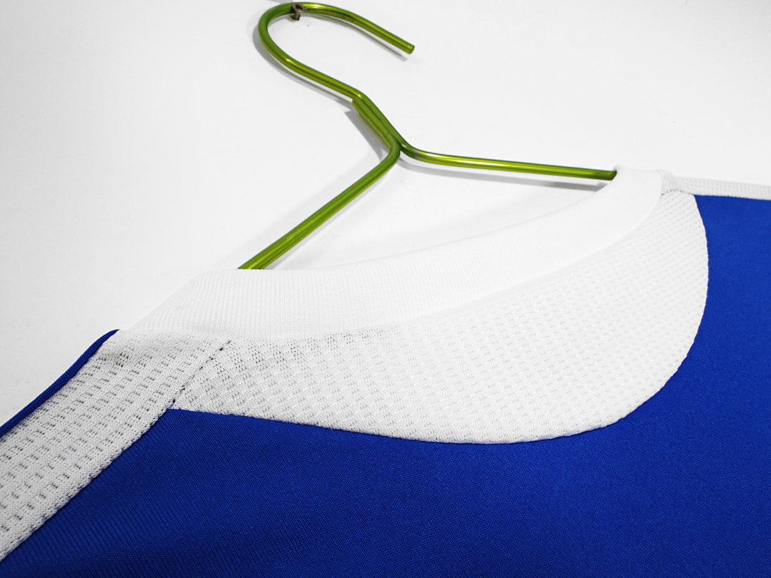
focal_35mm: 23
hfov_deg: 73.9
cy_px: 289
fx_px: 512
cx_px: 386
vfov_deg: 58.9
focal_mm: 2.59
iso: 335
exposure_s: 1/100
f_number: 2.2
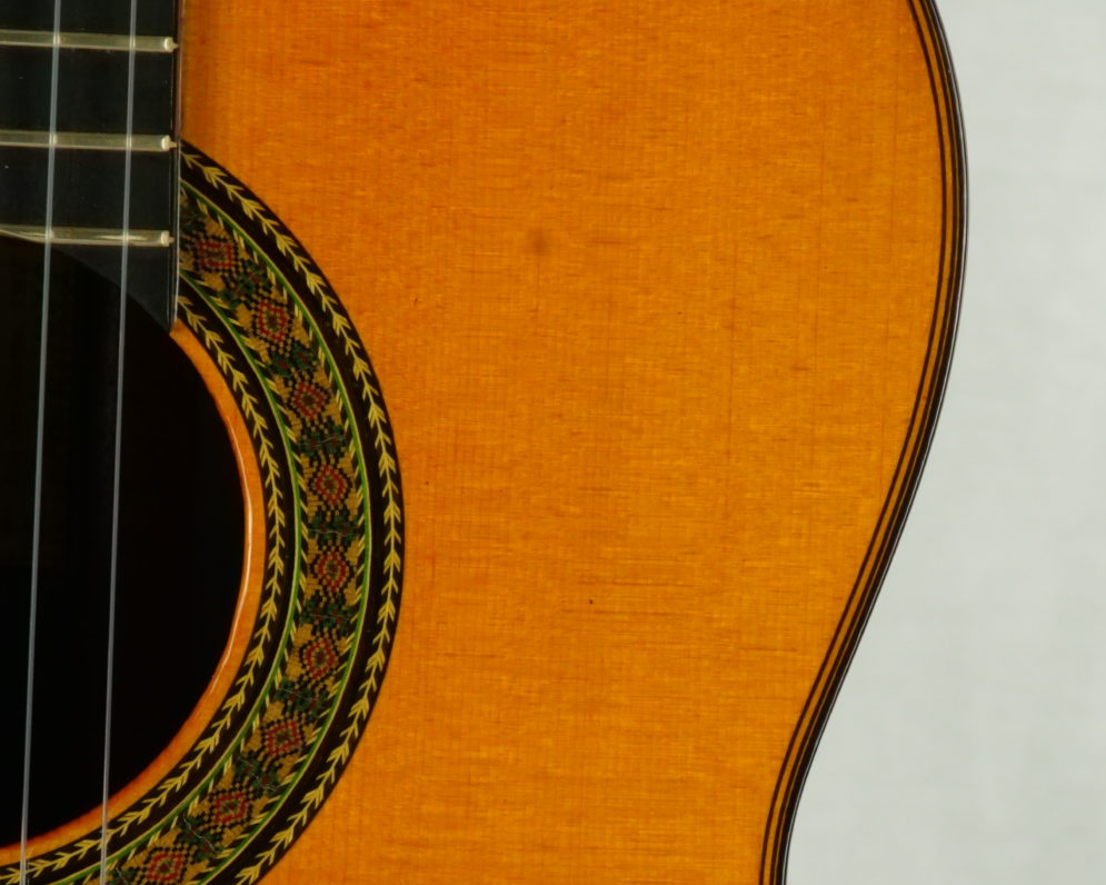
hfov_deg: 6.2
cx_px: 549
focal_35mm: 314
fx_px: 10278
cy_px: 444
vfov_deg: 4.9
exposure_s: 1/100
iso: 3200
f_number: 14
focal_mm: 150
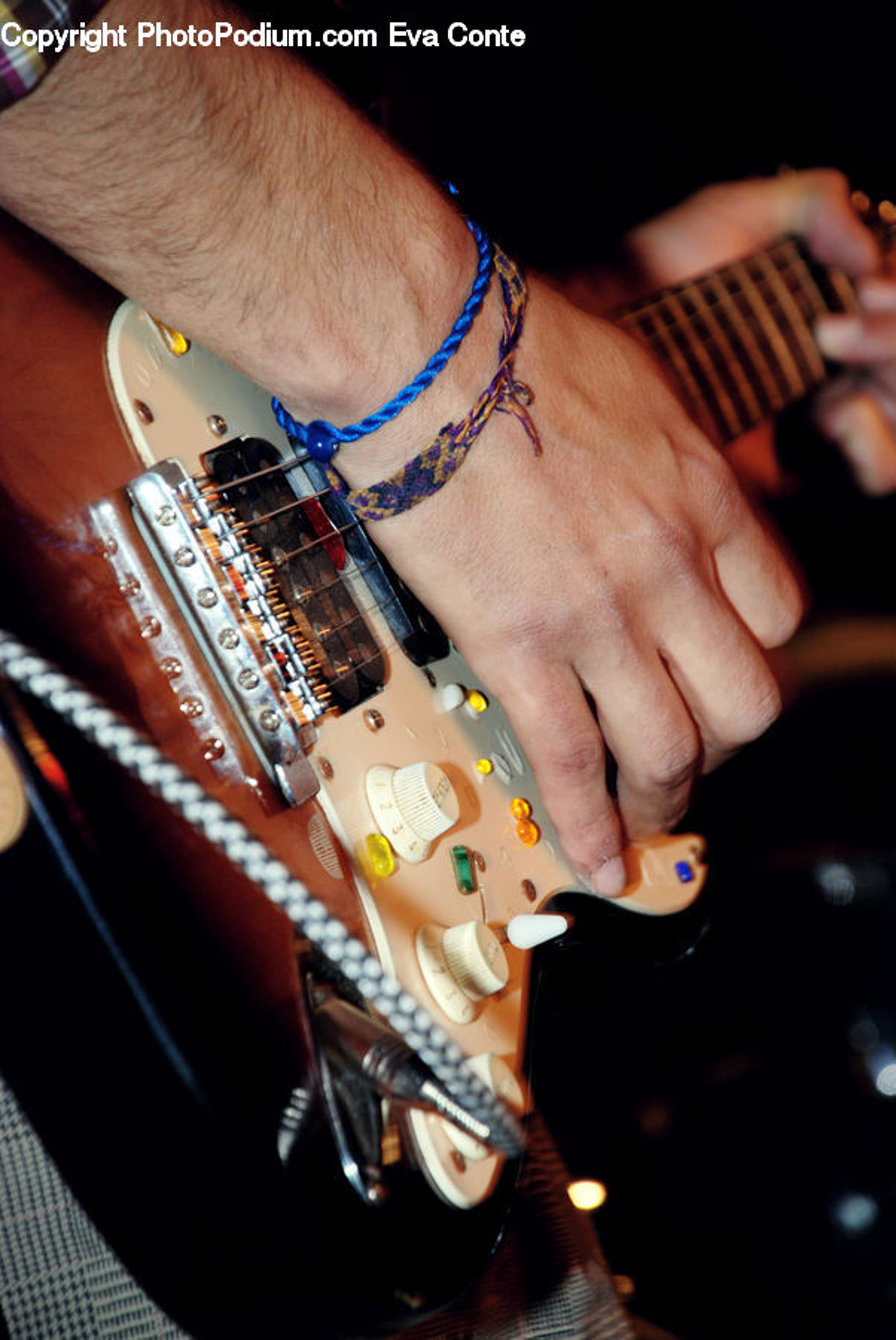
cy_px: 670
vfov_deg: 10.1
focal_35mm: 202
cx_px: 448
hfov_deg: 6.8
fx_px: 7542
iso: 200
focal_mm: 135
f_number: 5.6
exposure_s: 1/60
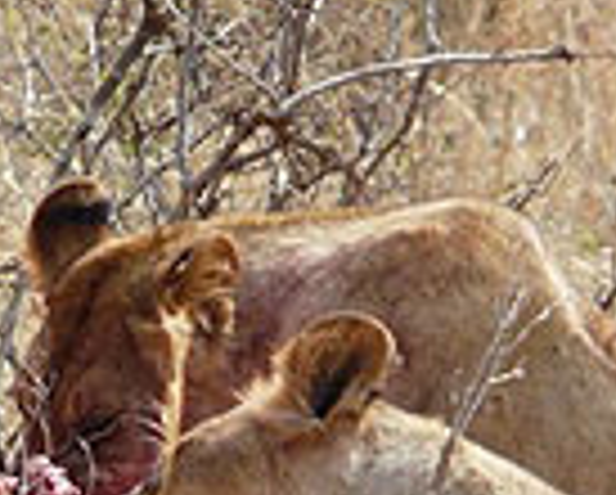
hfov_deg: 1.2
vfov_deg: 1.0
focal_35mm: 1617
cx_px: 90
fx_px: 29522
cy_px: 518
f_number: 4.2
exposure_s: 1/250
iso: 100
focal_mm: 82.8
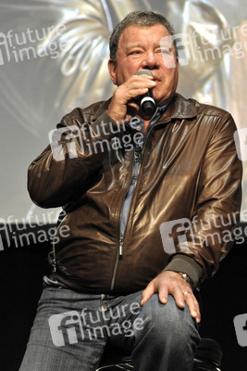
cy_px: 186
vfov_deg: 13.7
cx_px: 124
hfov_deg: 9.2
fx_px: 1542
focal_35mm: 150
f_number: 4.5
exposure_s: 1/125
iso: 3200
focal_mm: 100
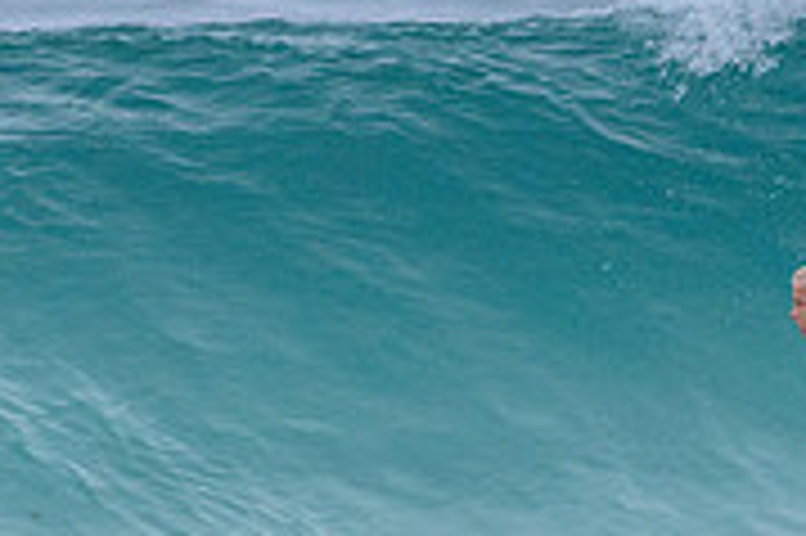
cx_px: 768
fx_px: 44490
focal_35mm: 1989
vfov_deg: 0.7
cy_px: 499
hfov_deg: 1.0
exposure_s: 1/2000
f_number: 5.6
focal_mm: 500
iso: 2000
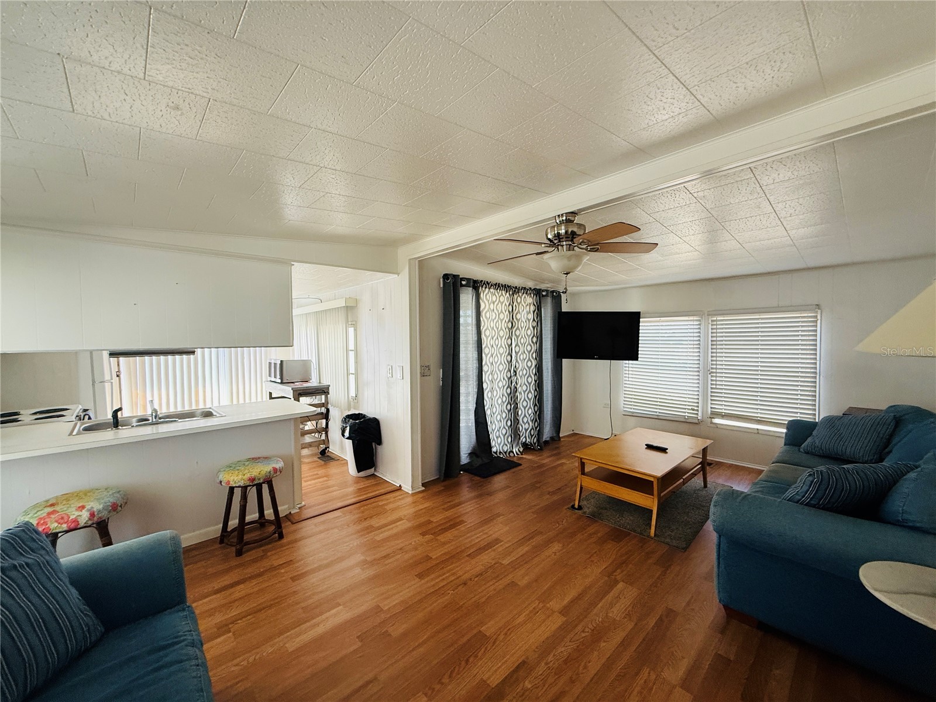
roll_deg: +0.4
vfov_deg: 85.7
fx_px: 379
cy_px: 351
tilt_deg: -0.2
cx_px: 468
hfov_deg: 102.1
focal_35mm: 14
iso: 160
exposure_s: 1/99
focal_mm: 2.22
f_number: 2.2
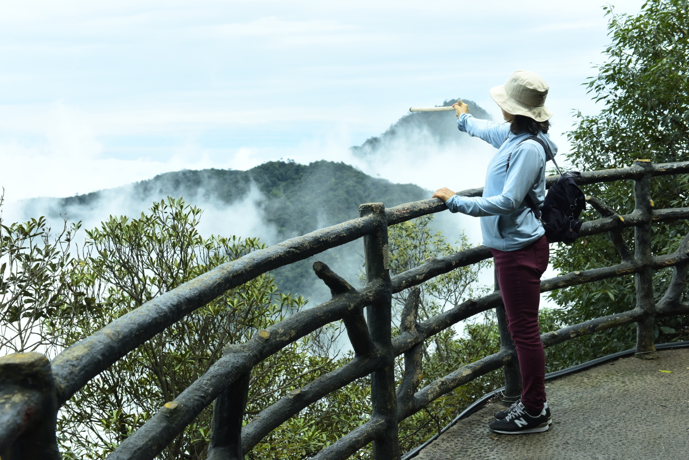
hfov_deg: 39.6
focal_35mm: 50
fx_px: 957
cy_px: 230
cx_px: 344
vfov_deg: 27.0
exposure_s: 1/1600
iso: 800
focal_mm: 50
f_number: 8
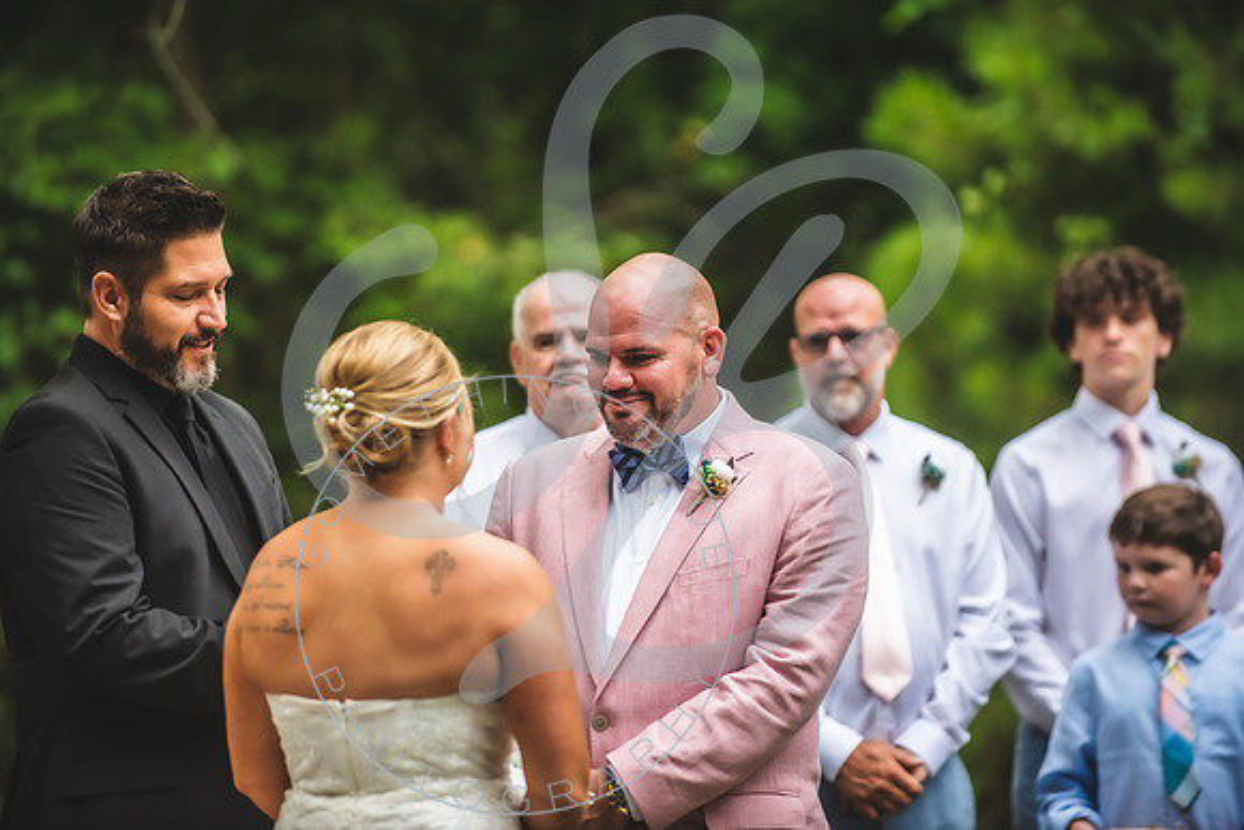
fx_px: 6567
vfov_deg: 7.2
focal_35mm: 190
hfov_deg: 10.8
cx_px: 622
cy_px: 415
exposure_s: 1/640
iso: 1000
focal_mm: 190
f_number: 2.8
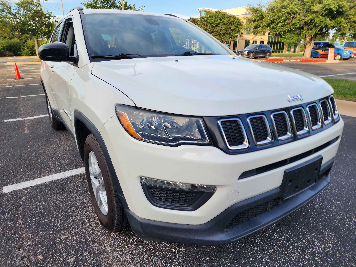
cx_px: 178
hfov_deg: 73.9
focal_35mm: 23
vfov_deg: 58.9
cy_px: 134
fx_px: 237
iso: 12
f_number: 1.8
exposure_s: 1/212
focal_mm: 6.4
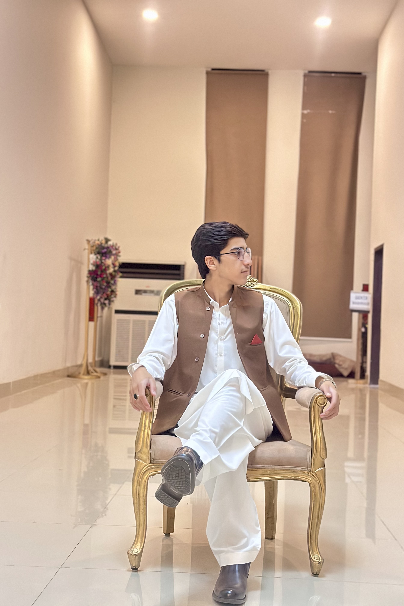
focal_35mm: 50
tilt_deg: +1.1
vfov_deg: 39.6
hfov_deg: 27.0
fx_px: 842
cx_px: 218
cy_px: 303
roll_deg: -3.3
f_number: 1.78
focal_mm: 6.86
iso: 1000
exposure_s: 1/26
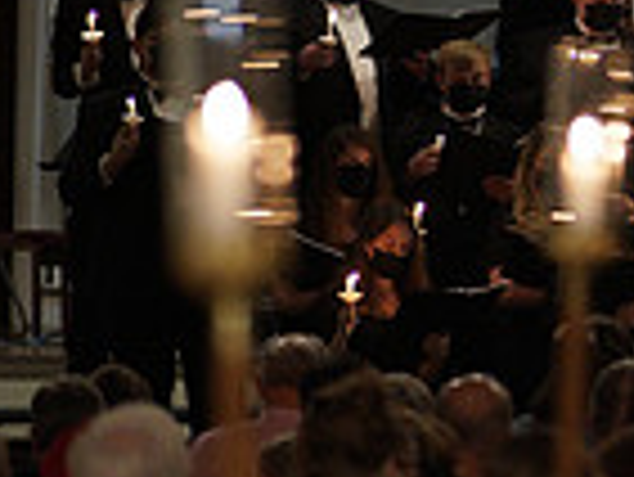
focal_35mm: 337
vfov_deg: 4.4
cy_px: 124
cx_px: 1241
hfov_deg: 5.7
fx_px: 6177
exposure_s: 1/160
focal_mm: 85
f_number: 1.8
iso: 2500
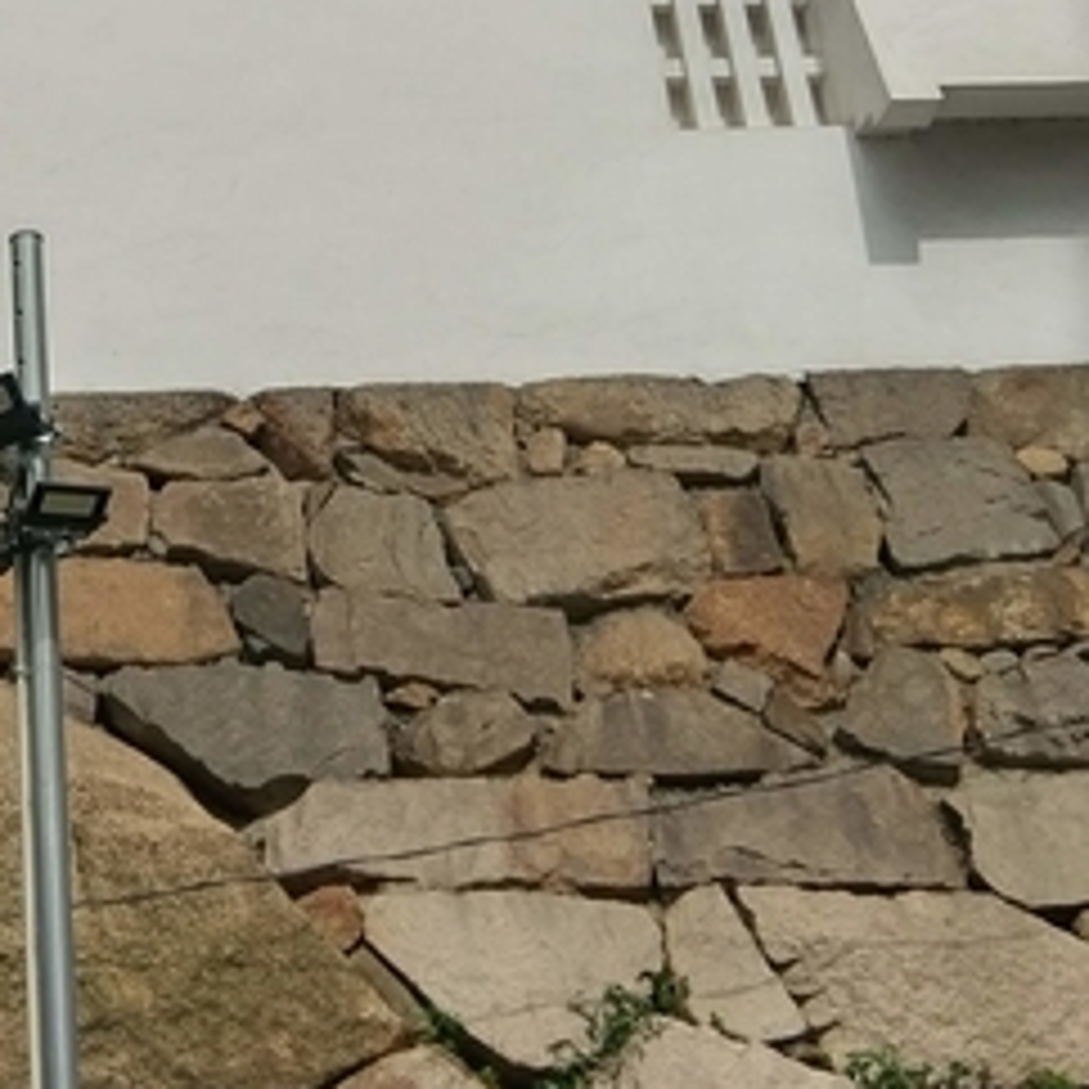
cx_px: 207
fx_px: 2705
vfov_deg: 22.0
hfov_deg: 22.4
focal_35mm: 76
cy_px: 9
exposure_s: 1/1684
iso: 100
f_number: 1.8
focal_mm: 4.58
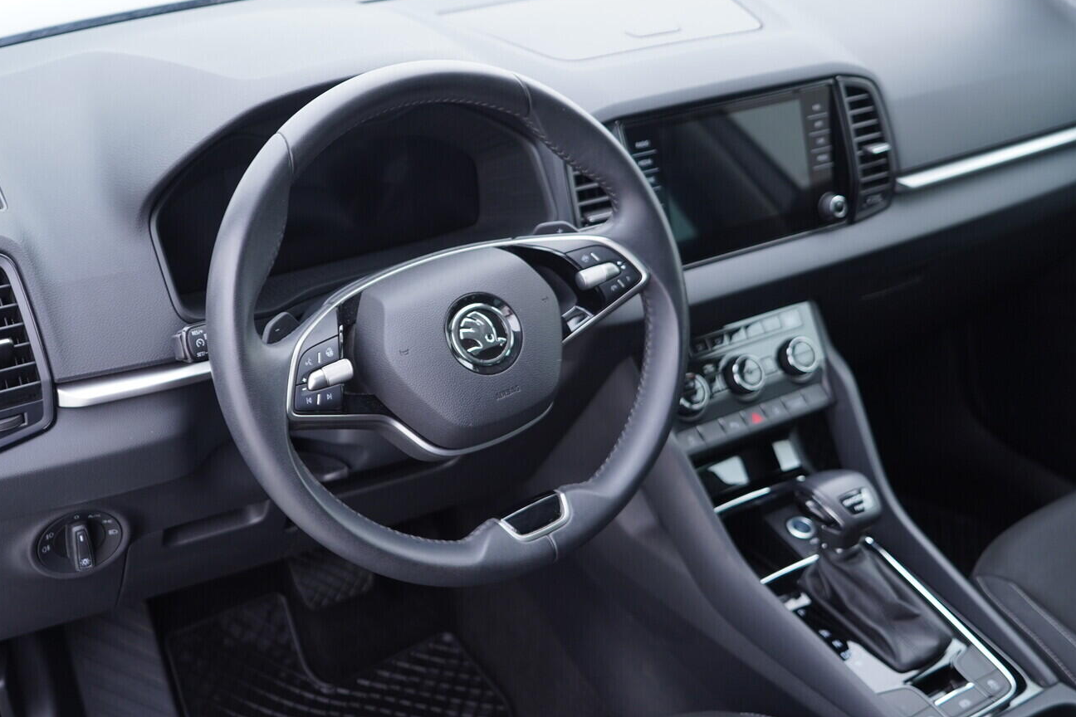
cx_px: 487
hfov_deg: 48.4
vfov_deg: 33.4
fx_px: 1195
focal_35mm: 40
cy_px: 319
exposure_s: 1/40
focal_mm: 24
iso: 250
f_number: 2.8
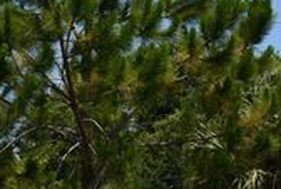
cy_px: 324
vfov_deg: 6.4
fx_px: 1667
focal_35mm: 213
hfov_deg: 9.4
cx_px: -137
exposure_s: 1/320
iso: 100
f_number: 9
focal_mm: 28
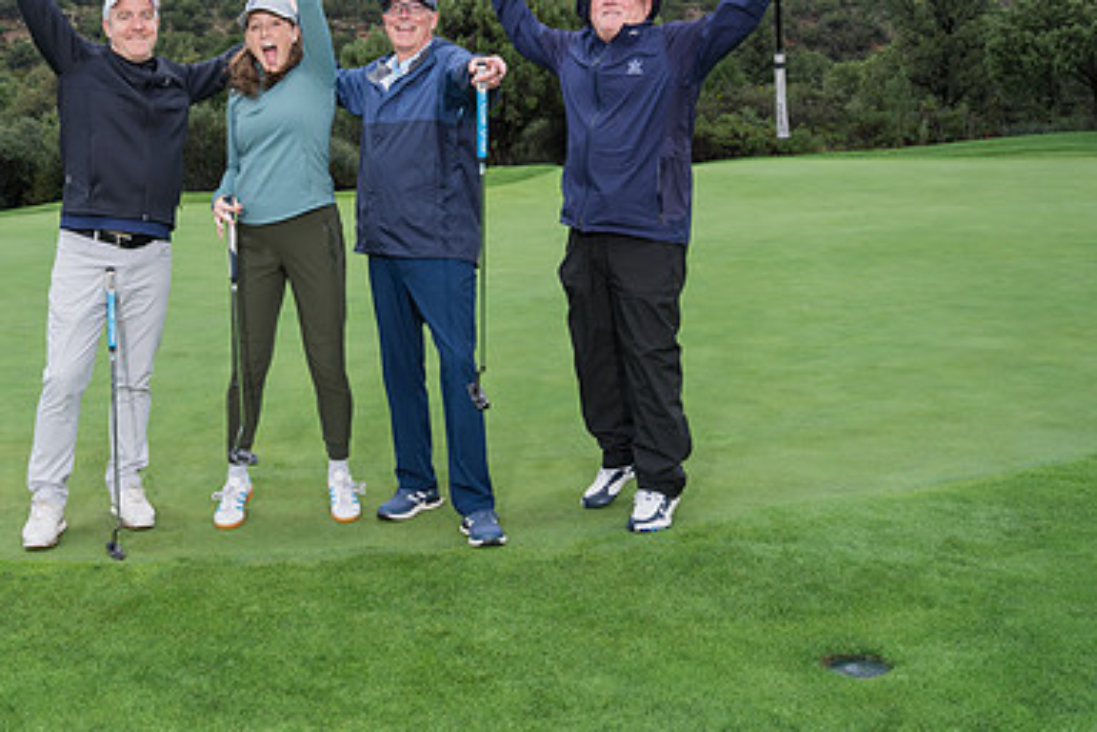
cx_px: 362
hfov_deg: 50.9
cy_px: 187
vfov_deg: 35.2
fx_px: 1127
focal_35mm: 37
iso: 320
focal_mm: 24
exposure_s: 1/400
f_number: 4.5
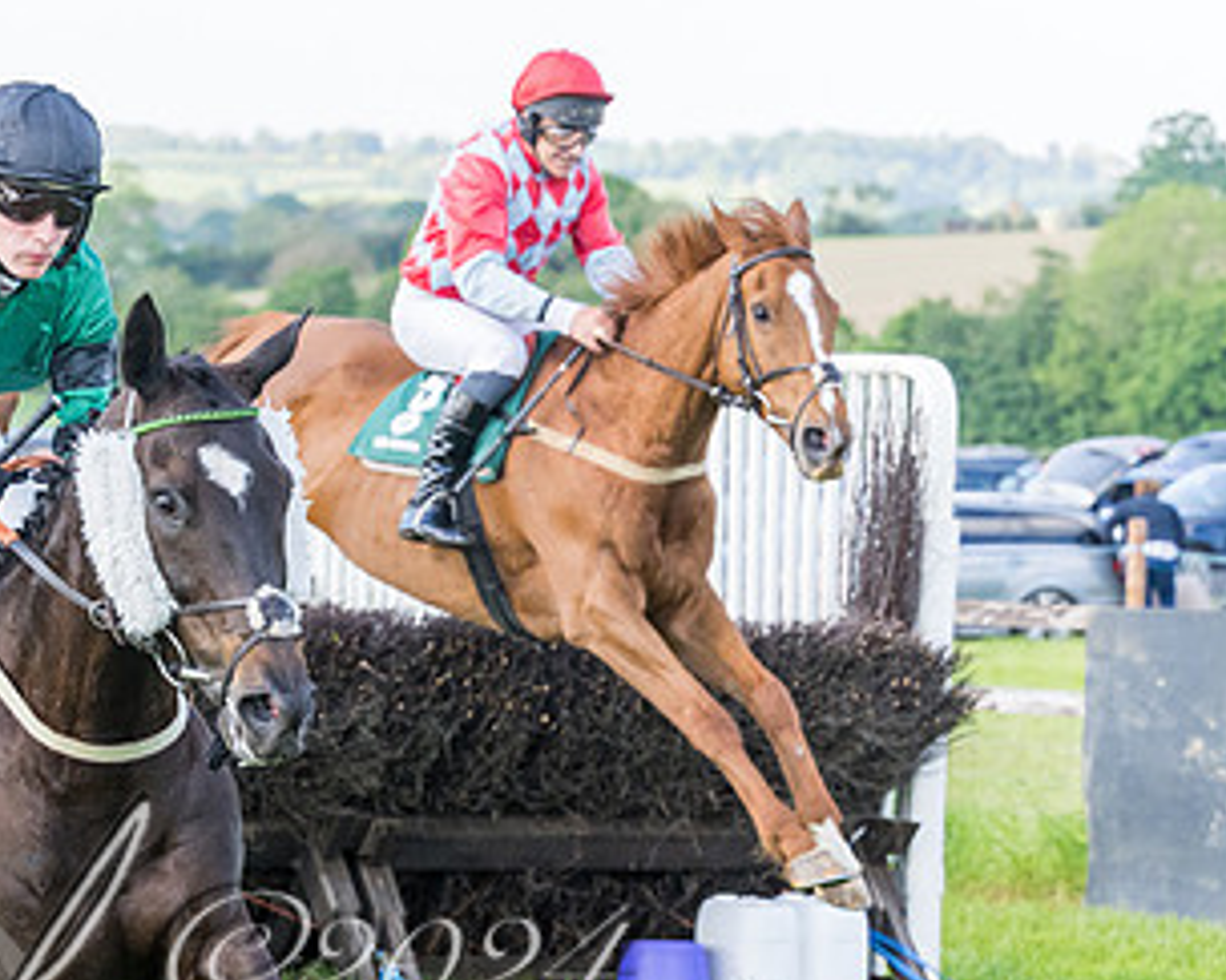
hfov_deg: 10.8
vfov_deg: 8.7
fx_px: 6420
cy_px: 826
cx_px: -58
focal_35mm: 177
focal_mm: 70
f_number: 4
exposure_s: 1/2000
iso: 800
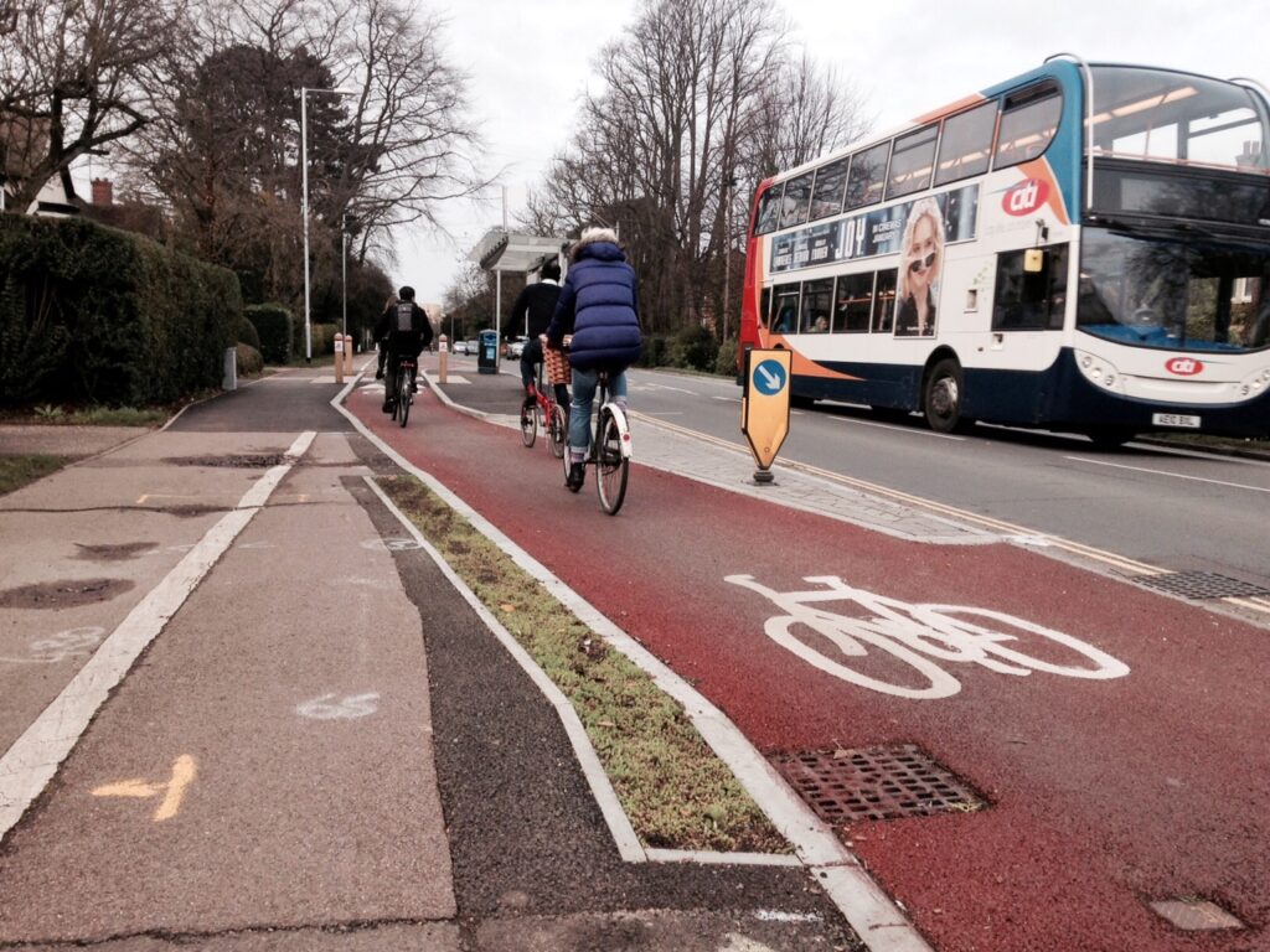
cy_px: 476
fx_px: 1211
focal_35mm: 33
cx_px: 635
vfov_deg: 42.9
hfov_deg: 55.4
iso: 50
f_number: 2.4
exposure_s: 1/201
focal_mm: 4.12
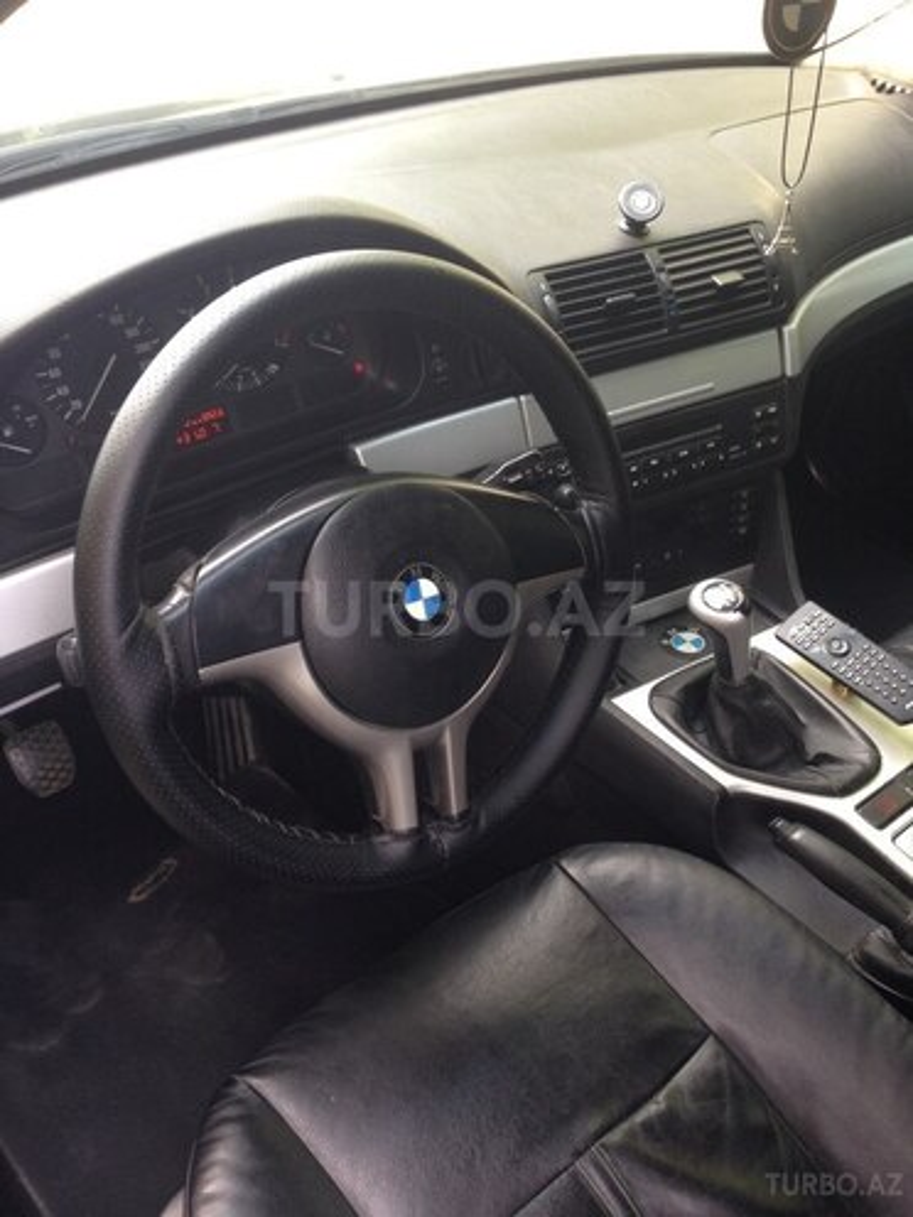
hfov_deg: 42.9
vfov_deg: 55.4
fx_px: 1161
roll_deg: +1.8
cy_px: 608
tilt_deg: -38.1
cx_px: 456
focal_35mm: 33
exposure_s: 1/40
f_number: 2.4
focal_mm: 4.12
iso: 50
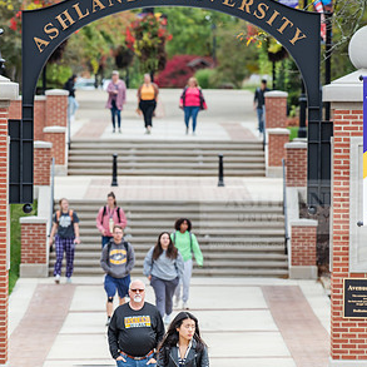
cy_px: 258
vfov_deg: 4.5
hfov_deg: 4.5
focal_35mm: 391
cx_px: 180
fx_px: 4690
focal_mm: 300
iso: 400
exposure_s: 1/320
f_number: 7.1
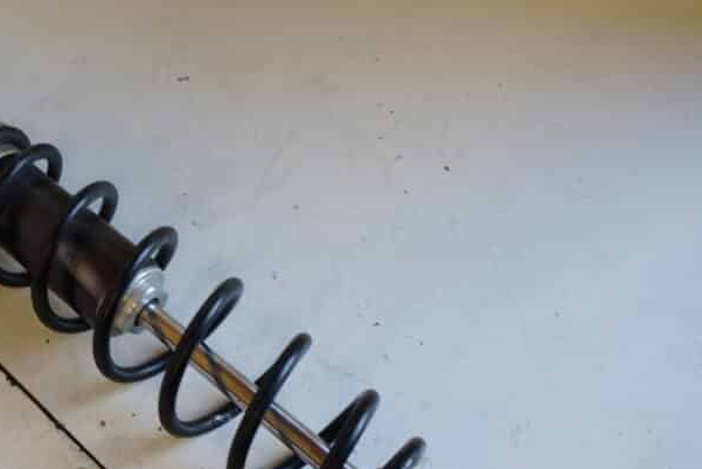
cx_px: 114
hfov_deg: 40.5
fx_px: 897
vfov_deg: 29.2
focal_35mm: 46
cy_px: 267
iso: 500
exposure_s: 1/60
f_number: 4
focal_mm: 18
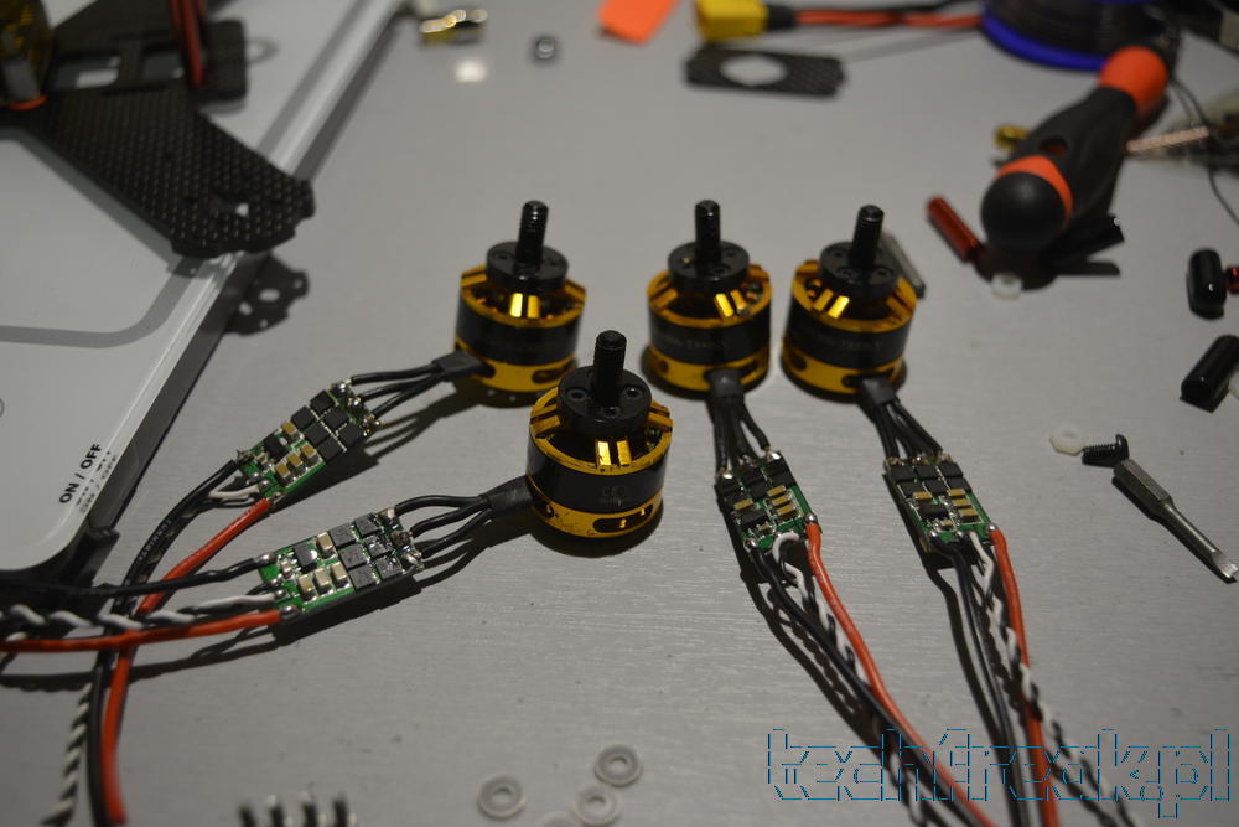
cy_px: 414
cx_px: 620
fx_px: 1446
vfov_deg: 31.9
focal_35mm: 42
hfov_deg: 46.4
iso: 400
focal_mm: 28
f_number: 4.5
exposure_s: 1/80
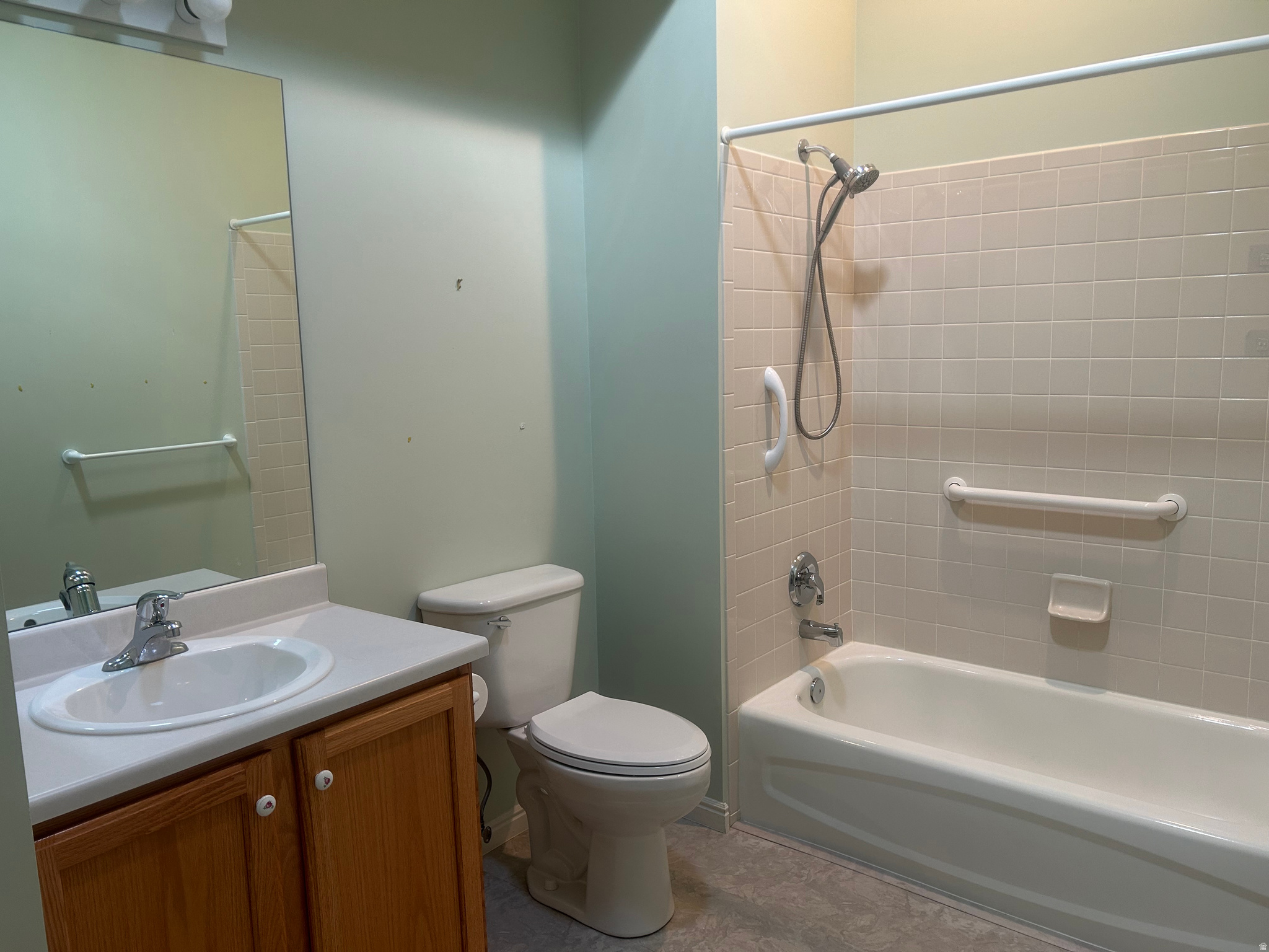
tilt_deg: -7.5
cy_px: 476
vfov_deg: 53.1
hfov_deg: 67.3
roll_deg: +1.9
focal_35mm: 26
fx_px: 953
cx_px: 634
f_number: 1.5
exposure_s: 1/60
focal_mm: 5.7
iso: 80
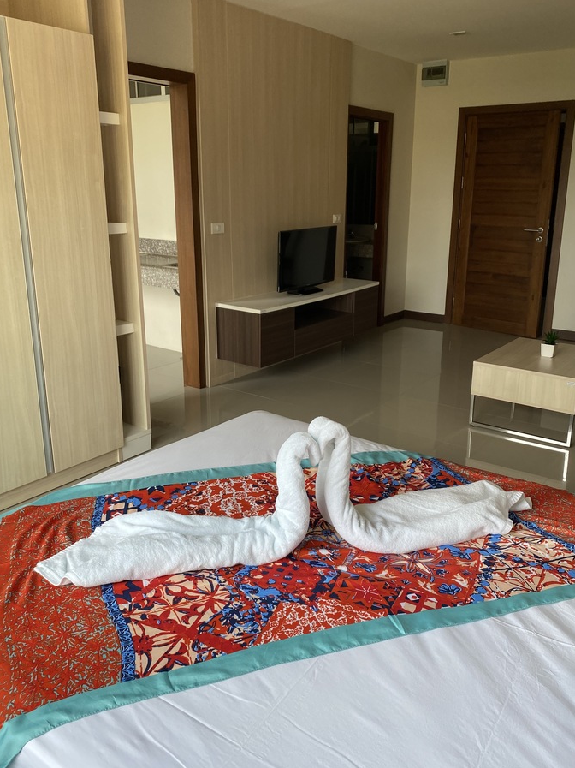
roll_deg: -0.1
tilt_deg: -15.8
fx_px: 643
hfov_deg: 48.2
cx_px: 295
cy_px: 372
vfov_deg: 61.7
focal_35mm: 29
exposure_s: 1/121
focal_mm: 4.25
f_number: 1.8
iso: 64
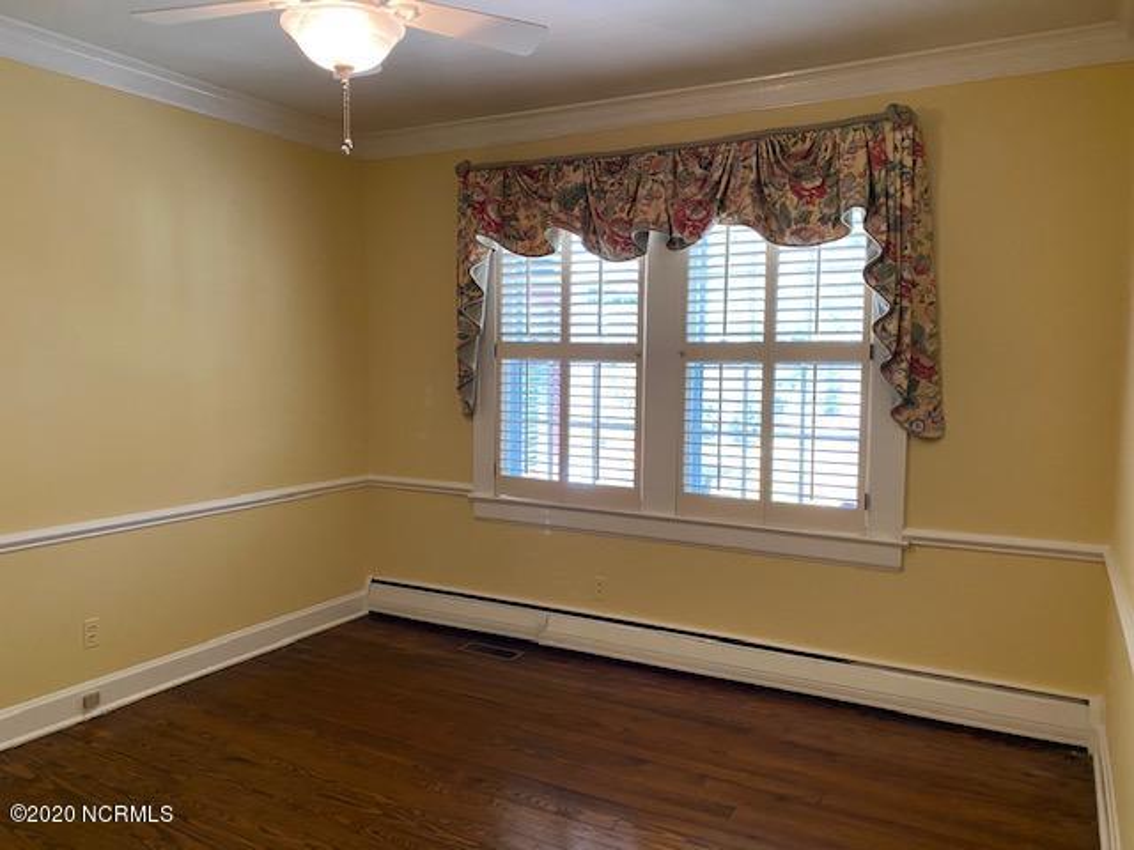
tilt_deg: -3.3
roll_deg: -1.3
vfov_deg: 53.1
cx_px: 567
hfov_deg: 67.3
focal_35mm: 26
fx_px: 852
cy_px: 425
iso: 200
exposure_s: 1/60
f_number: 1.8
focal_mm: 4.25
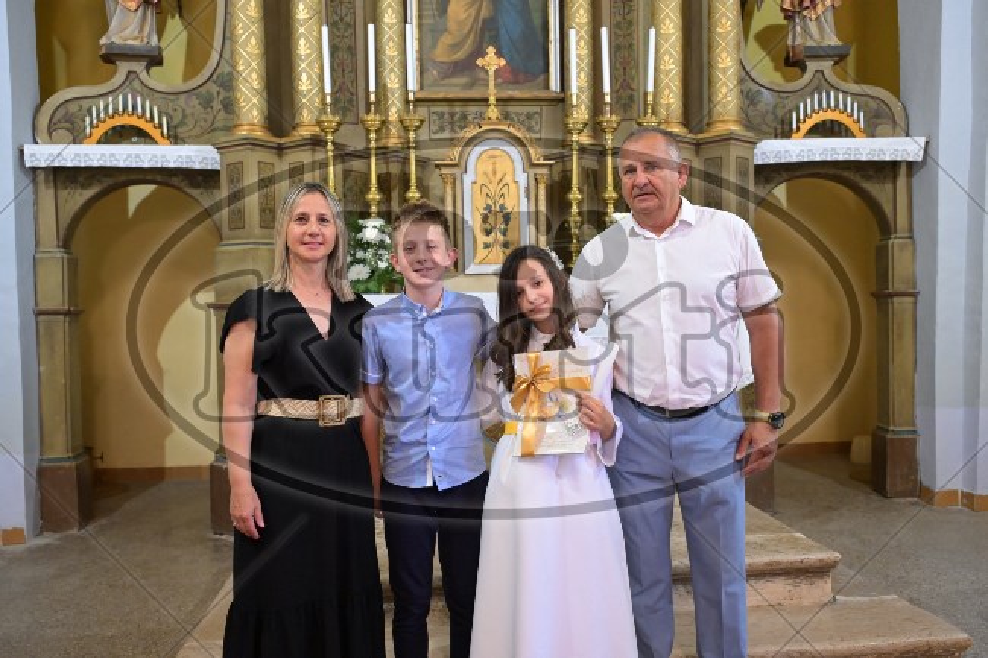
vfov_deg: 42.3
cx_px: 494
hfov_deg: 60.3
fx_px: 851
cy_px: 329
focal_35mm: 31
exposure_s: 1/125
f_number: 4.5
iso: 5000
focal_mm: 31
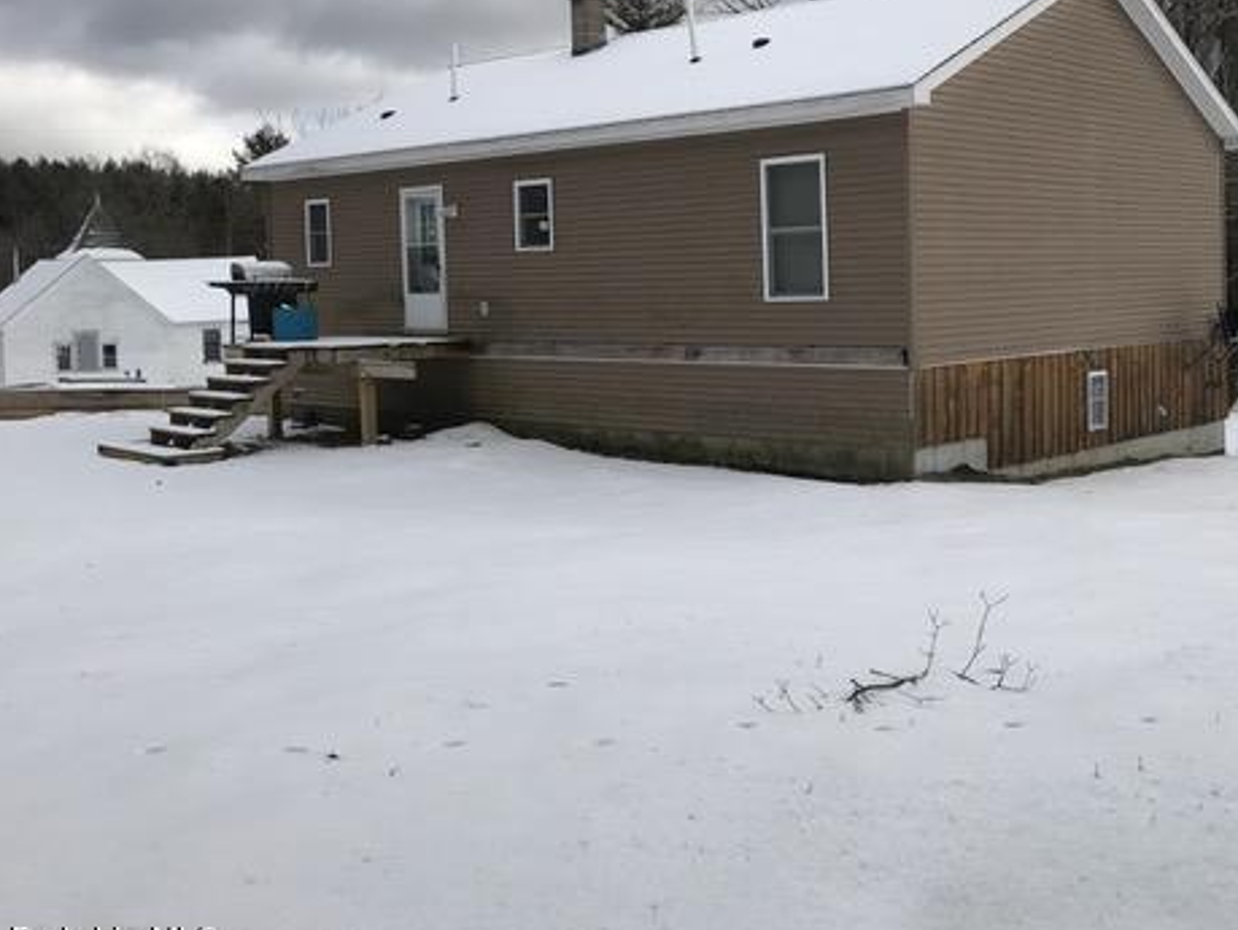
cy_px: 345
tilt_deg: -1.3
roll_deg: +0.4
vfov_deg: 36.6
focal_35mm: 39
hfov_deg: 46.8
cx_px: 858
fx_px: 1396
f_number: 1.8
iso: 20
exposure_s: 1/2083
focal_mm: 3.99
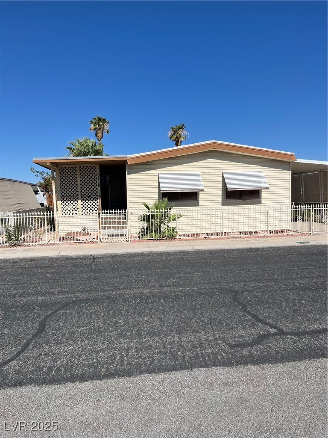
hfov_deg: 53.1
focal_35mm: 26
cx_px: 164
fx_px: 328
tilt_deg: -6.8
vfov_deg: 67.3
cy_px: 219
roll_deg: +1.5
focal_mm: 5.1
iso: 50
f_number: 1.6
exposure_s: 1/6173
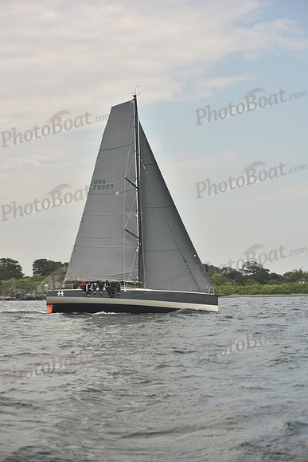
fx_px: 898
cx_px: 154
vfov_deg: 28.8
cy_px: 231
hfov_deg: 19.5
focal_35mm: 70
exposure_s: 1/500
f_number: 6.3
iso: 250
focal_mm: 70
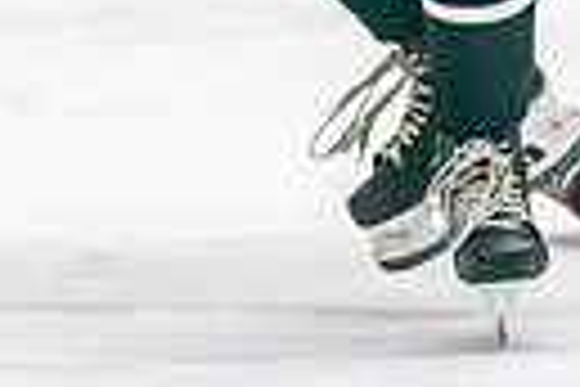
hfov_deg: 2.7
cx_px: 228
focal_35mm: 760
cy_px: -331
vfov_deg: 1.8
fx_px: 12243
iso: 3200
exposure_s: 1/1250
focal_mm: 144
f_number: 2.8
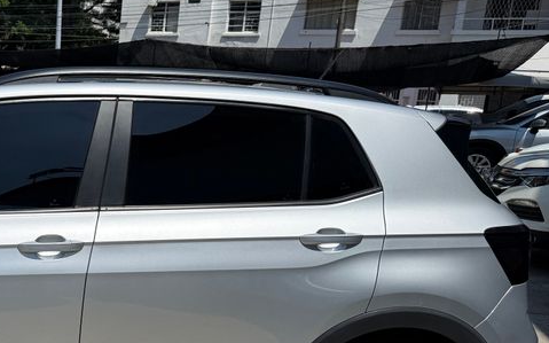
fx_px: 763
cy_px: 270
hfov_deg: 35.8
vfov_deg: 24.9
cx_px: 1
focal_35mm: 51
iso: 100
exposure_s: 1/10309
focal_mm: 6.76
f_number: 1.78
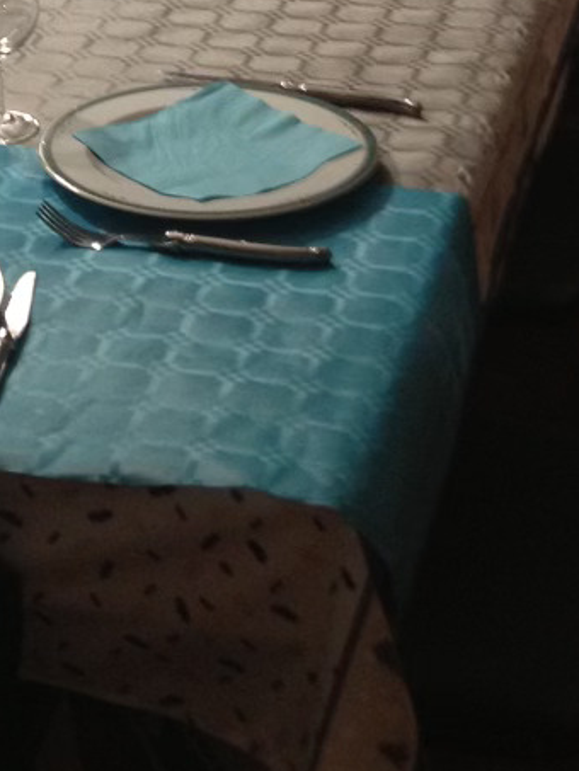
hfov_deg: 11.4
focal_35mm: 126
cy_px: -407
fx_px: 2809
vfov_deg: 14.5
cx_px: -203
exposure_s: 1/20
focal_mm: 4.28
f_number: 2.4
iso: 125
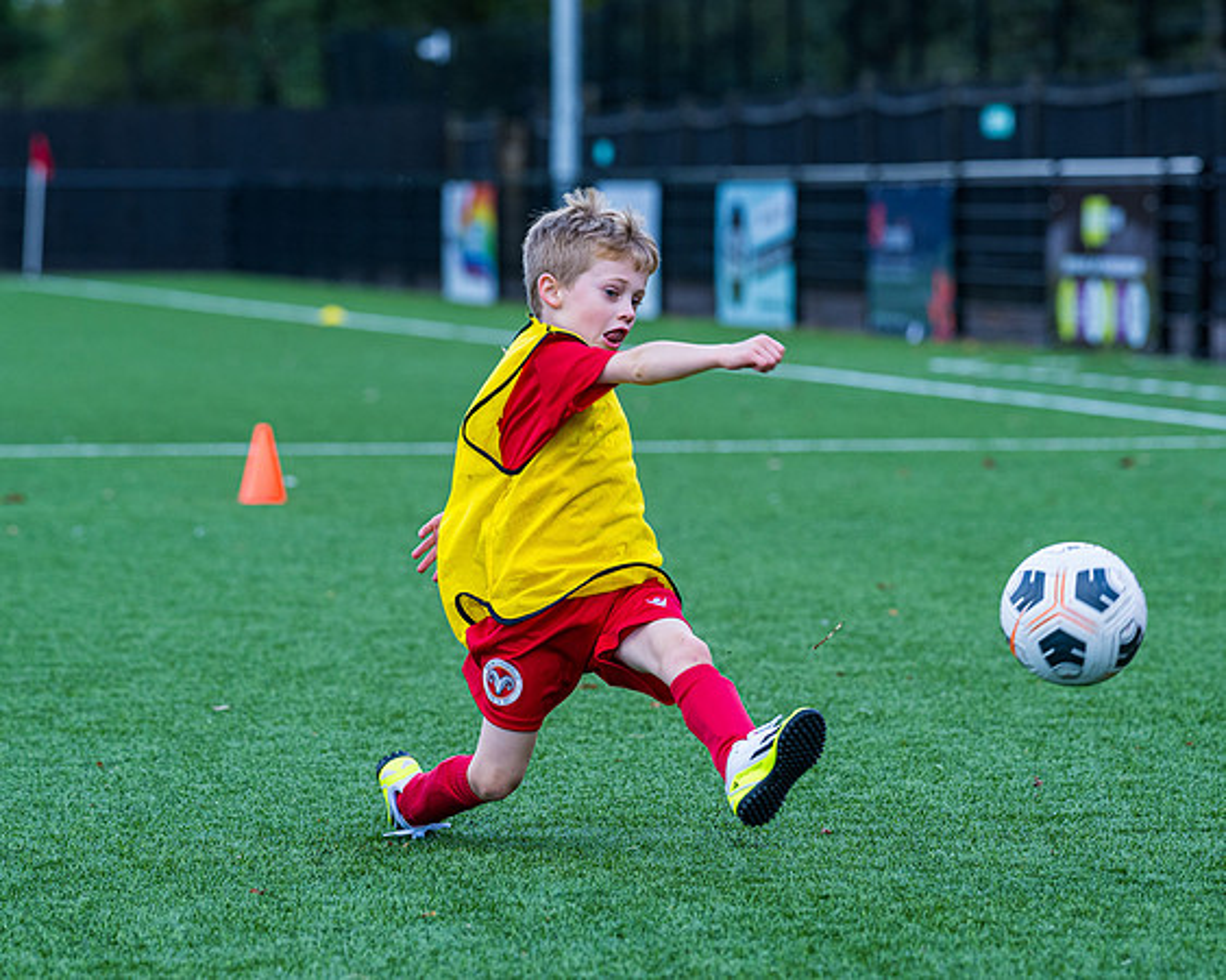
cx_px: 596
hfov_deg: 9.6
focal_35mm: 201
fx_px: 7300
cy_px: 517
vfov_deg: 7.7
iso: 400
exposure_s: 1/800
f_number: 4
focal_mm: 135
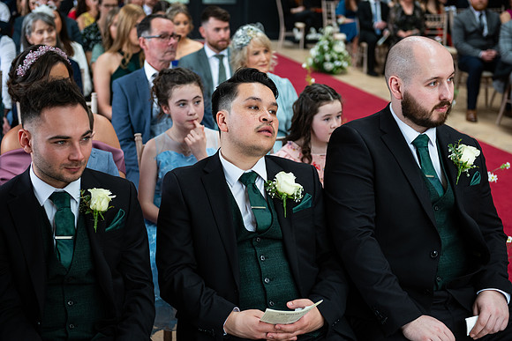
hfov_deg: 35.6
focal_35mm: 56
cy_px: 170
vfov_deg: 24.2
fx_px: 797
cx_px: 256
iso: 400
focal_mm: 56
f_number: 3.5
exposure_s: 1/200
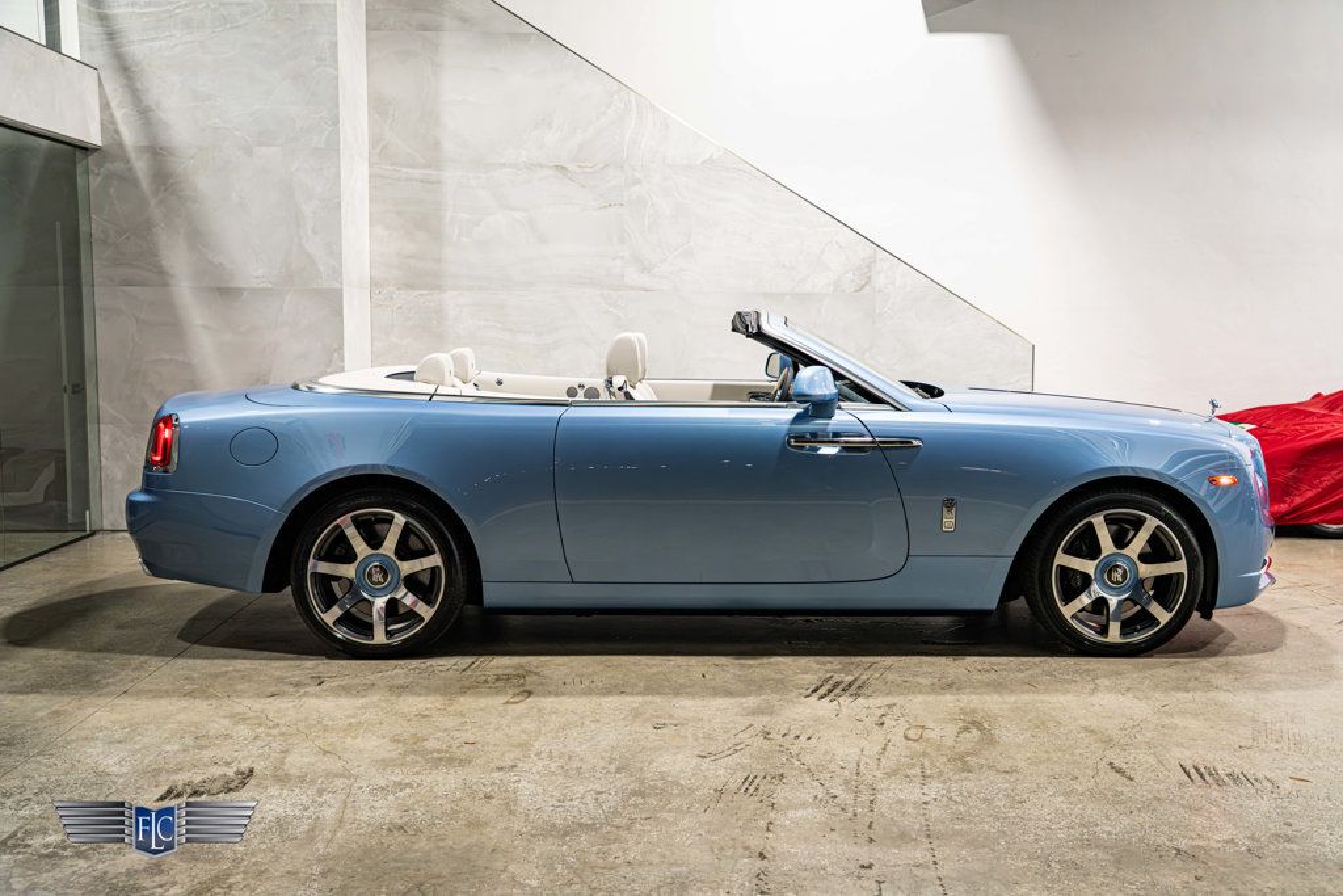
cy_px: 448
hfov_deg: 55.8
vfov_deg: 38.9
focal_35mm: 34
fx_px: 1268
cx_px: 672
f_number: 4
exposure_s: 1/50
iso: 1600
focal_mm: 34
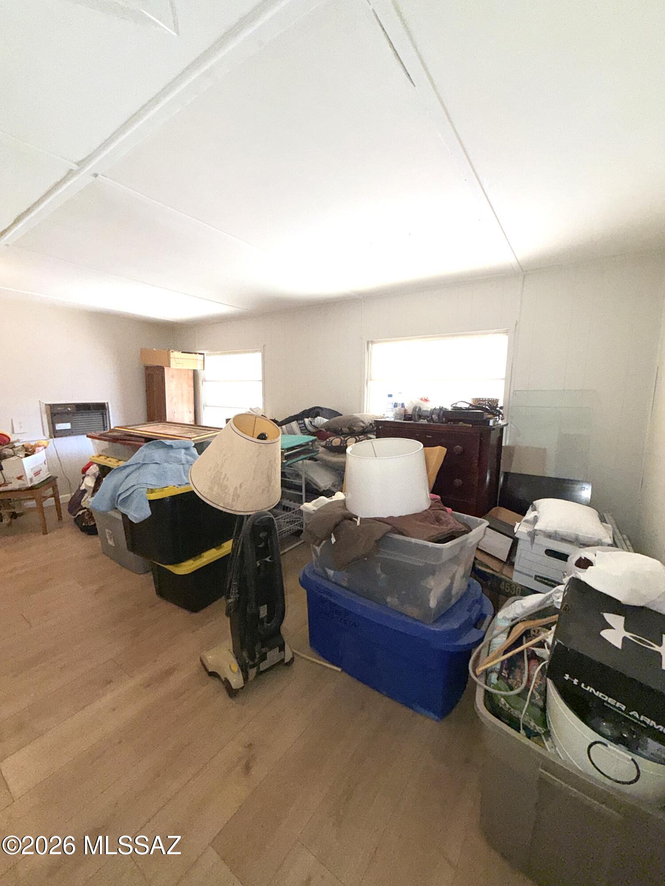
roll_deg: -0.7
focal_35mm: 14
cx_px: 332
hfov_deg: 85.7
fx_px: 359
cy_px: 443
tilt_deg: -8.8
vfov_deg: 102.1
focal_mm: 2.22
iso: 40
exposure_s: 1/120
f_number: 2.2
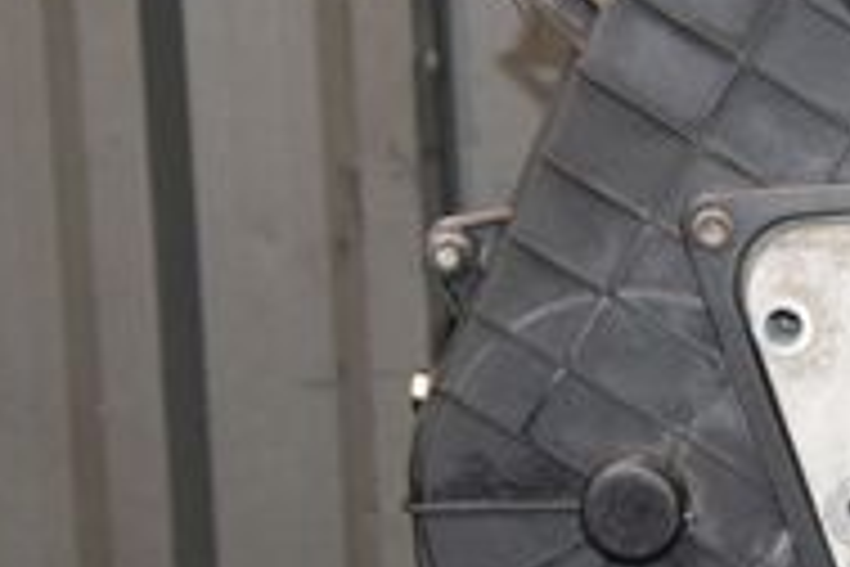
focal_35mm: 152
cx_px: 1165
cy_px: 392
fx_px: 3589
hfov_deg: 13.0
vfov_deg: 9.0
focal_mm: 30
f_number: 5.6
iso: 1600
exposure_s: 1/60
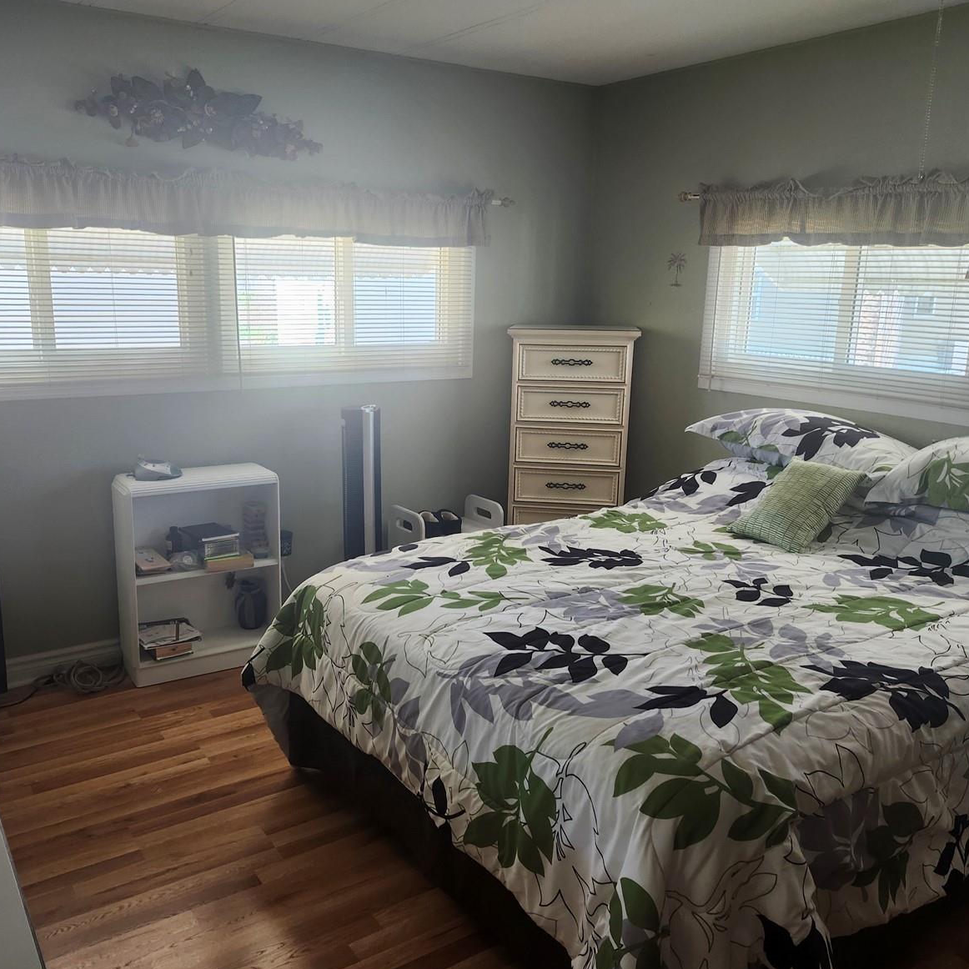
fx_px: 887
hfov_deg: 57.2
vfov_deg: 57.3
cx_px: 444
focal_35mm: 28
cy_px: 494
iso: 200
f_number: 1.8
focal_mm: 5.54
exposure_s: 1/120
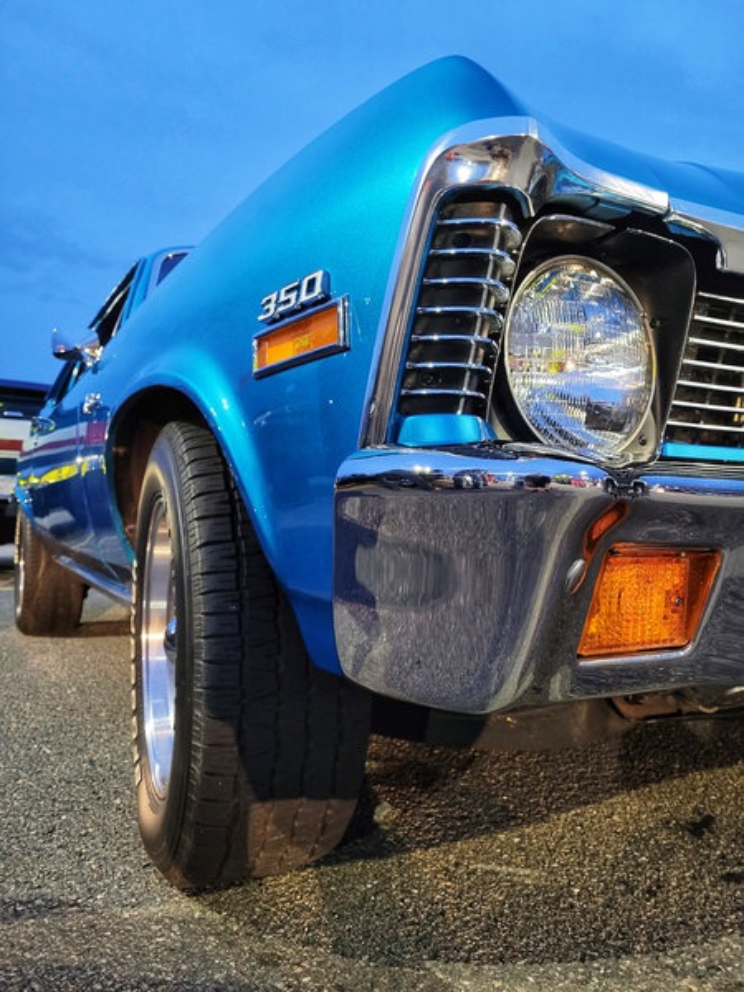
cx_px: 372
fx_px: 745
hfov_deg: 53.1
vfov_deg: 67.3
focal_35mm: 26
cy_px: 496
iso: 640
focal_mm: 5.4
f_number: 1.8
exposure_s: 1/24
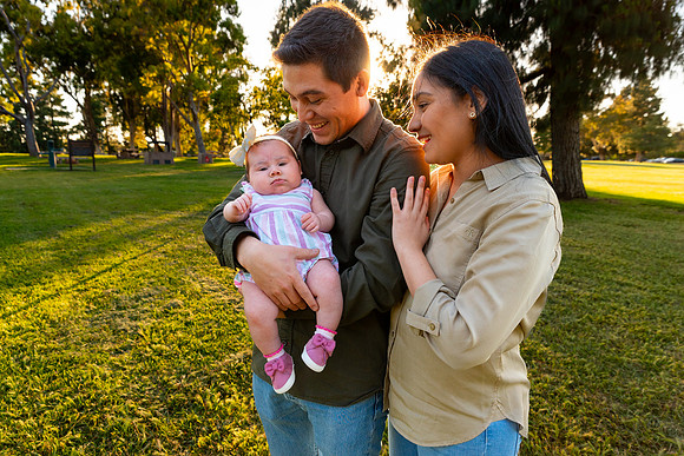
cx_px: 342
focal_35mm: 24
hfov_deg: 73.7
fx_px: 456
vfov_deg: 53.2
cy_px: 228
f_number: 5.6
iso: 200
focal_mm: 24
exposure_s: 1/320
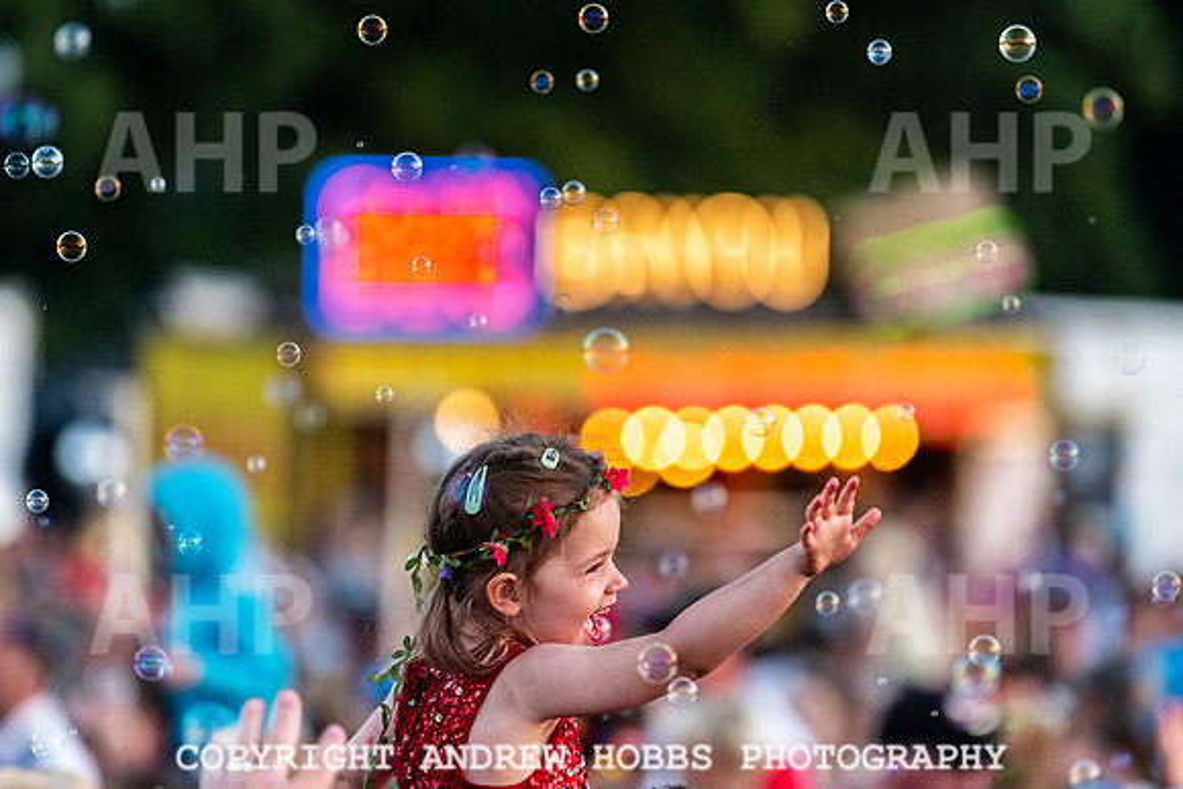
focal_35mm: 257
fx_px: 8463
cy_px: 380
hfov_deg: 8.0
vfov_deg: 5.3
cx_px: 570
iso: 800
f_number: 2.8
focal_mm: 190
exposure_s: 1/1000
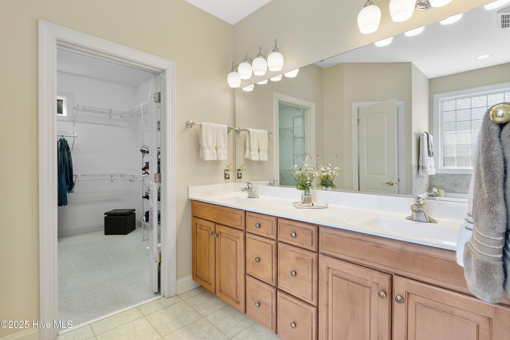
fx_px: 241
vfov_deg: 70.4
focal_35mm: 17
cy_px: 170
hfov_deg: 93.3
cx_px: 255
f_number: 4.8
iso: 100
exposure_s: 1/6
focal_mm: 11.5
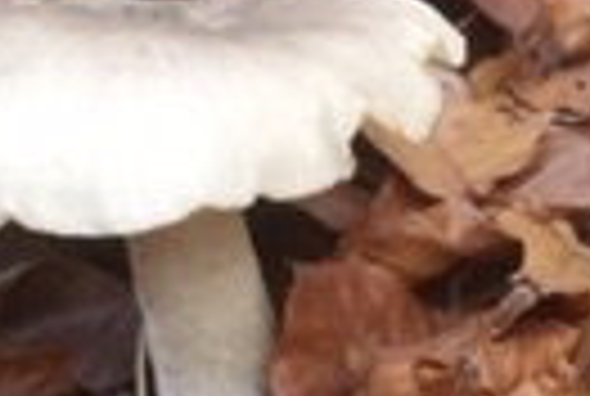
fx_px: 2415
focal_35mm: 147
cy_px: 400
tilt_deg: -22.6
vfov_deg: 9.3
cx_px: 838
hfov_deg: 13.3
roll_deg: +1.2
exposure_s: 1/33
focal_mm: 4.15
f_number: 2.2
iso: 80
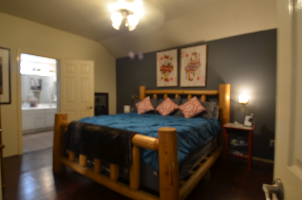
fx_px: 176
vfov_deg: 59.3
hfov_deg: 81.3
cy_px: 100
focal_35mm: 21
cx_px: 151
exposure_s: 1/2
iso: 100
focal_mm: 14
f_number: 4
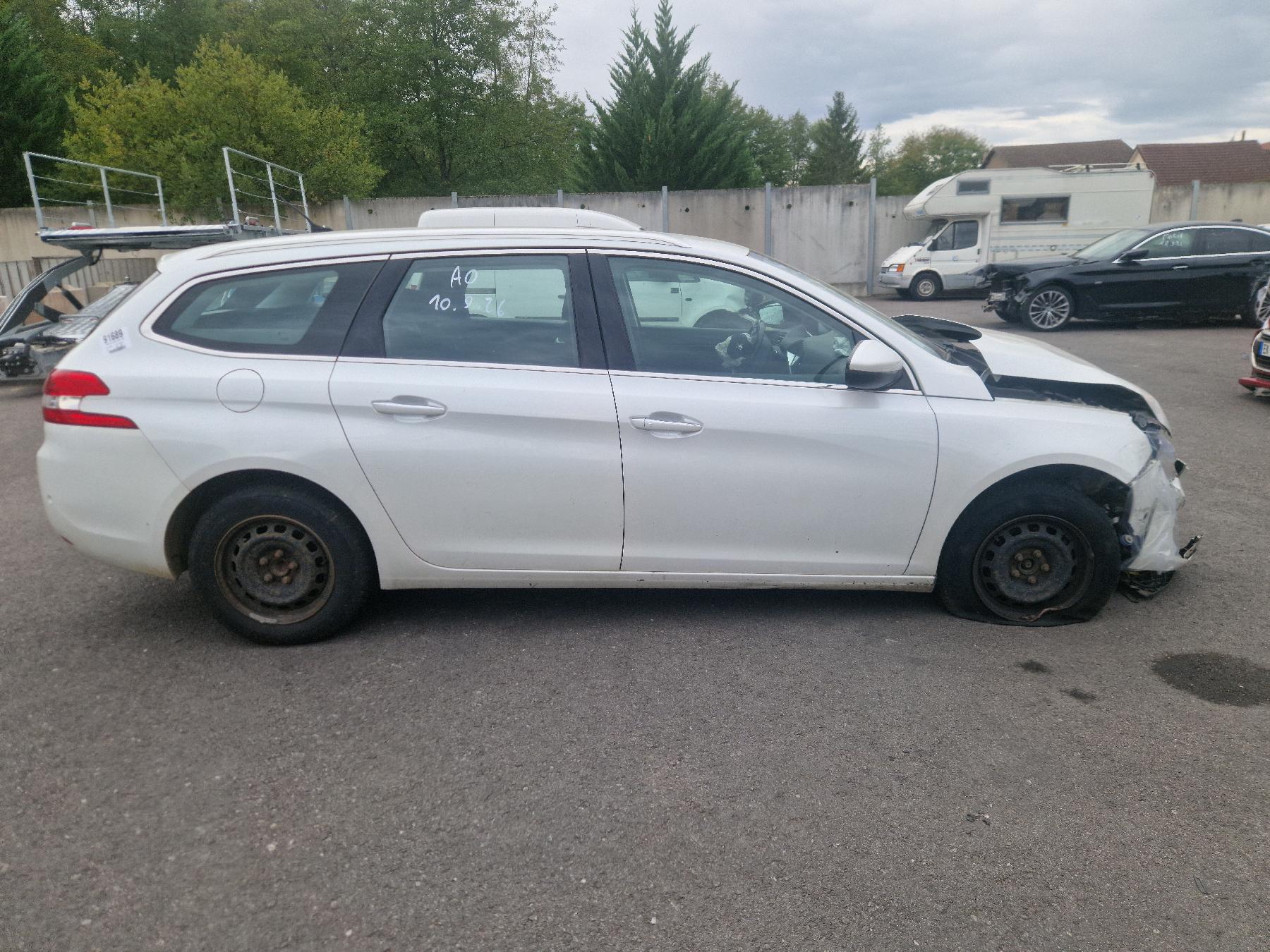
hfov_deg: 73.9
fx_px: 844
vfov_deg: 58.9
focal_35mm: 23
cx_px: 635
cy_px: 476
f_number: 1.8
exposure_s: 1/455
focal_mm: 5.4
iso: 50
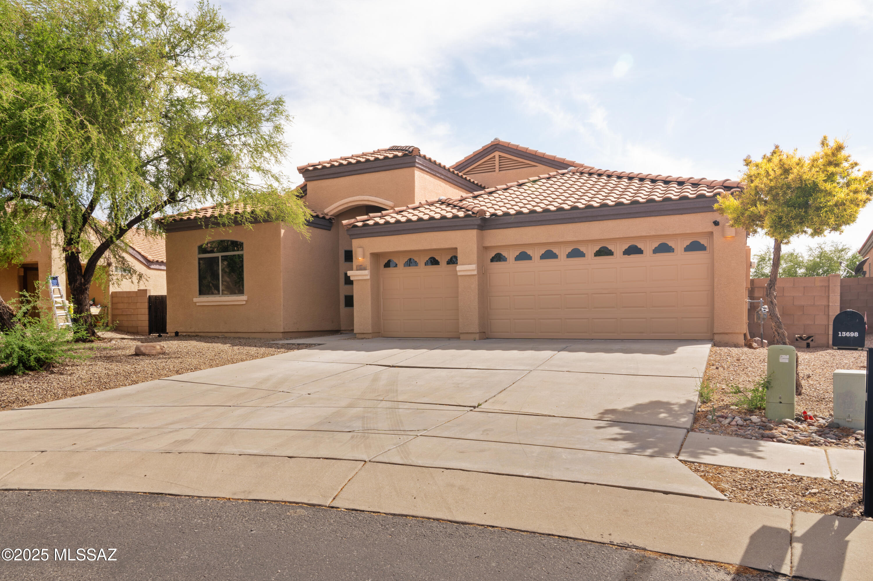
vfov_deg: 53.1
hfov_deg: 73.8
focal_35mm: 24
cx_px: 436
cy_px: 290
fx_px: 582
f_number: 22
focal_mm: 24
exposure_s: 1/30
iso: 80
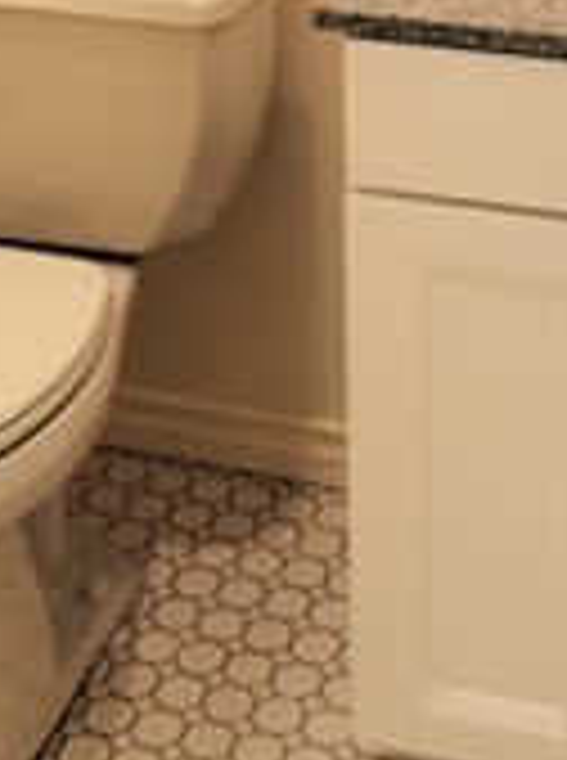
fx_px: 1885
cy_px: -121
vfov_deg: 21.4
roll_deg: +0.3
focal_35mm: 86
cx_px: 412
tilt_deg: -19.2
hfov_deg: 17.0
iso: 40
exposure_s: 1/30
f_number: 2.2
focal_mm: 4.15
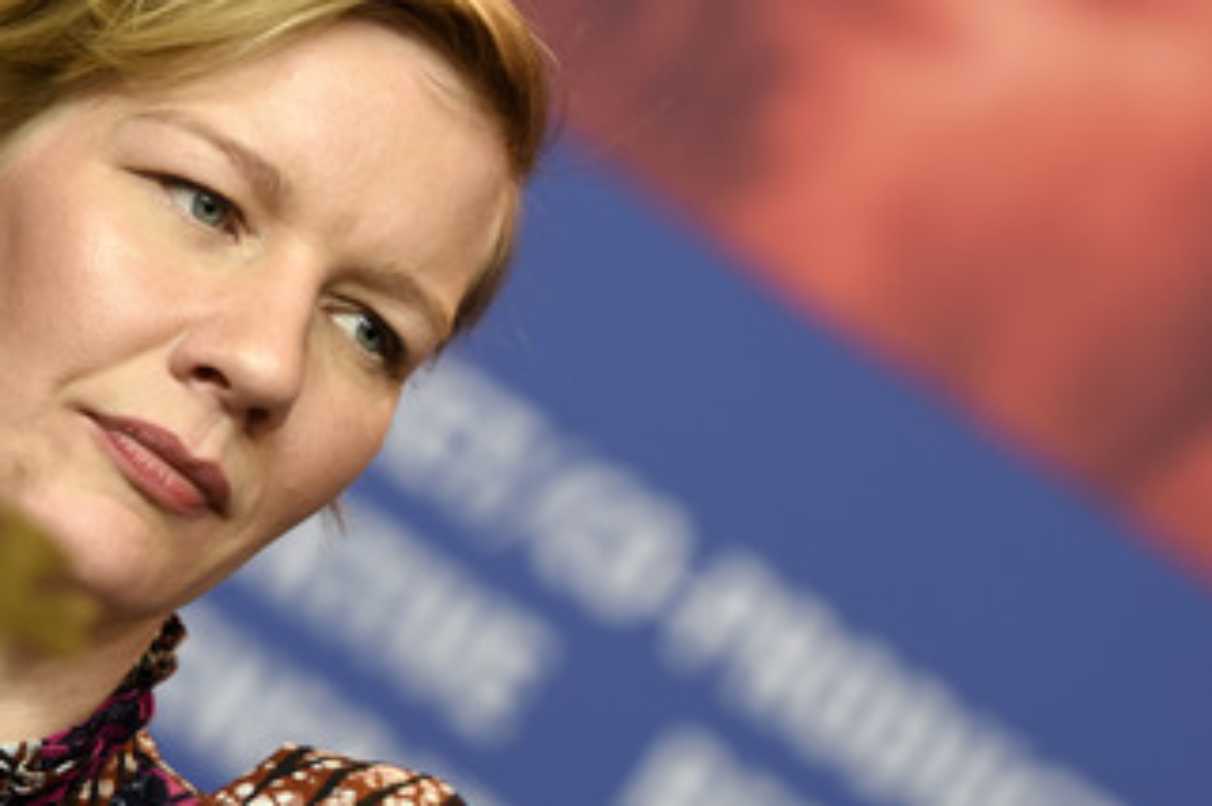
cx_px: 365
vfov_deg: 3.7
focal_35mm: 370
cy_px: 329
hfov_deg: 5.6
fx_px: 12440
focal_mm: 175
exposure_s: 1/320
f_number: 2.8
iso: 640
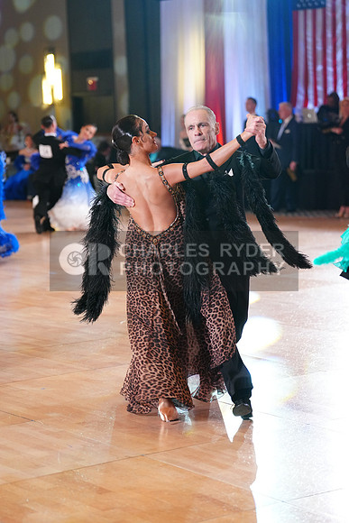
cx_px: 174
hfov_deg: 14.4
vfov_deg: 21.5
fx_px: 1381
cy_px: 262
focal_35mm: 95
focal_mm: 95
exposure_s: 1/500
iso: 2500
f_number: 2.8
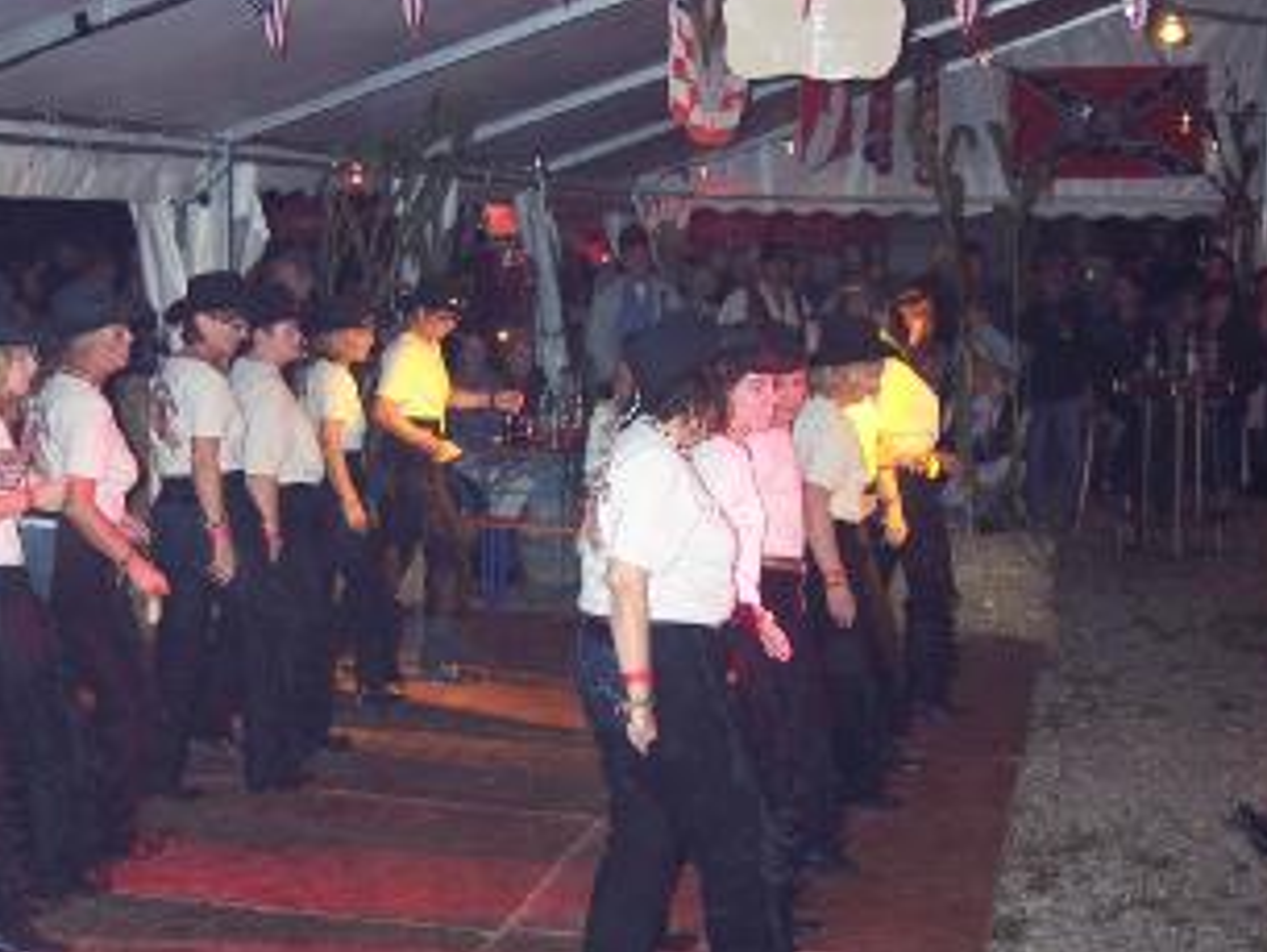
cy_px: 576
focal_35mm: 64
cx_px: 436
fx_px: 2343
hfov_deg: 30.1
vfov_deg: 22.9
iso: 140
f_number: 2.8
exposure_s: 1/60
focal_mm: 8
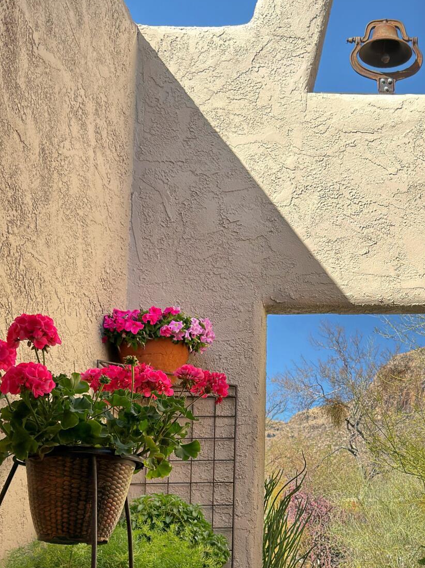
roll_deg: -0.5
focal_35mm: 64
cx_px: 388
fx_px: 1048
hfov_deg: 22.3
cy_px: 413
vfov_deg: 29.9
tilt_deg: +10.9
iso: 80
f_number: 1.78
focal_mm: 6.76
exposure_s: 1/1592
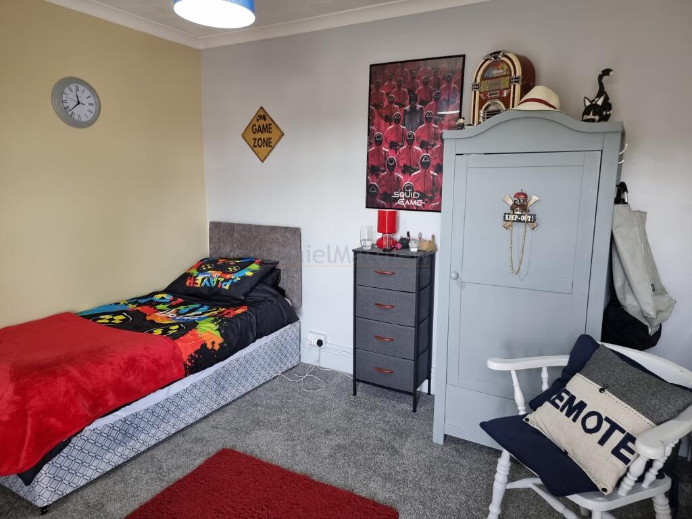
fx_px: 480
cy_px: 260
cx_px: 346
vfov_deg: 56.8
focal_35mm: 24
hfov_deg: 71.6
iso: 250
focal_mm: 6.7
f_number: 1.8
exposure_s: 1/50
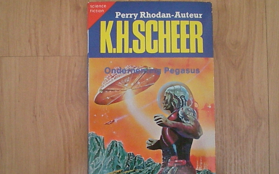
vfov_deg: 27.4
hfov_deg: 42.6
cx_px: 141
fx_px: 357
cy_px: 105
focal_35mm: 47
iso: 657
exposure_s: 1/100
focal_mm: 6.3
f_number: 3.1
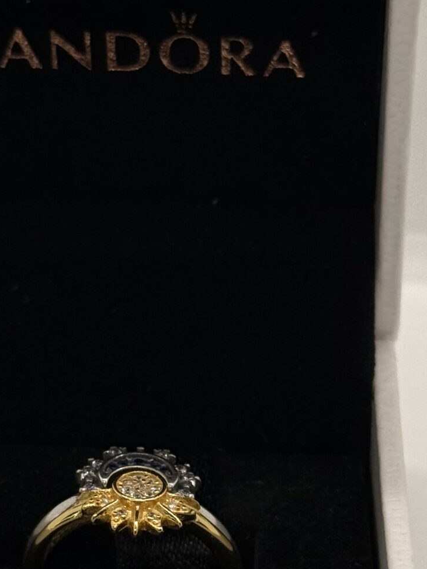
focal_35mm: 126
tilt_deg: -30.3
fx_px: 2073
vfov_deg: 15.6
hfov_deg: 11.7
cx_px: 147
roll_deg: +2.3
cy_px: 382
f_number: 1.78
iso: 64
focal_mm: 6.76
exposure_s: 1/379
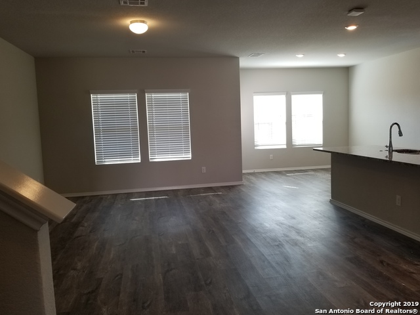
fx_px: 315
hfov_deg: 67.3
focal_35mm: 26
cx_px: 210
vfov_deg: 53.1
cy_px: 158
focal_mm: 4.3
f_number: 1.7
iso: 80
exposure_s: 1/120
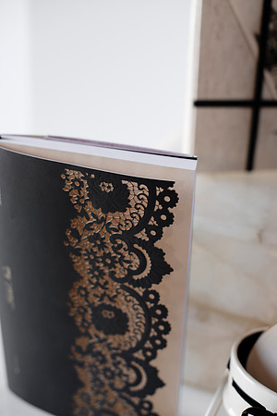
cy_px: 208
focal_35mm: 50
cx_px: 138
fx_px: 577
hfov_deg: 27.0
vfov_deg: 39.6
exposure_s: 1/100
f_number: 2.8
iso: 200
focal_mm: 50
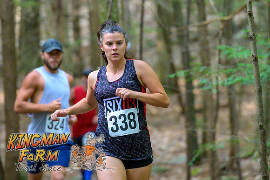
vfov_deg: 4.9
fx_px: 2107
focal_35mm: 281
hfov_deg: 7.3
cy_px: 54
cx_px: 155
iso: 8000
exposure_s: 1/320
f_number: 4
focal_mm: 200
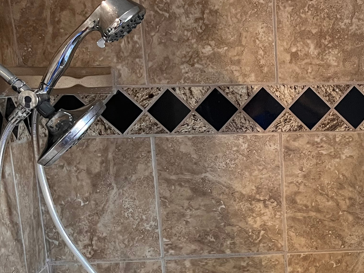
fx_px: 726
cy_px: 260
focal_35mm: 69
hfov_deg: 26.8
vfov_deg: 20.7
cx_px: 356
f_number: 1.6
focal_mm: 5.1
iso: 200
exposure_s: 1/60
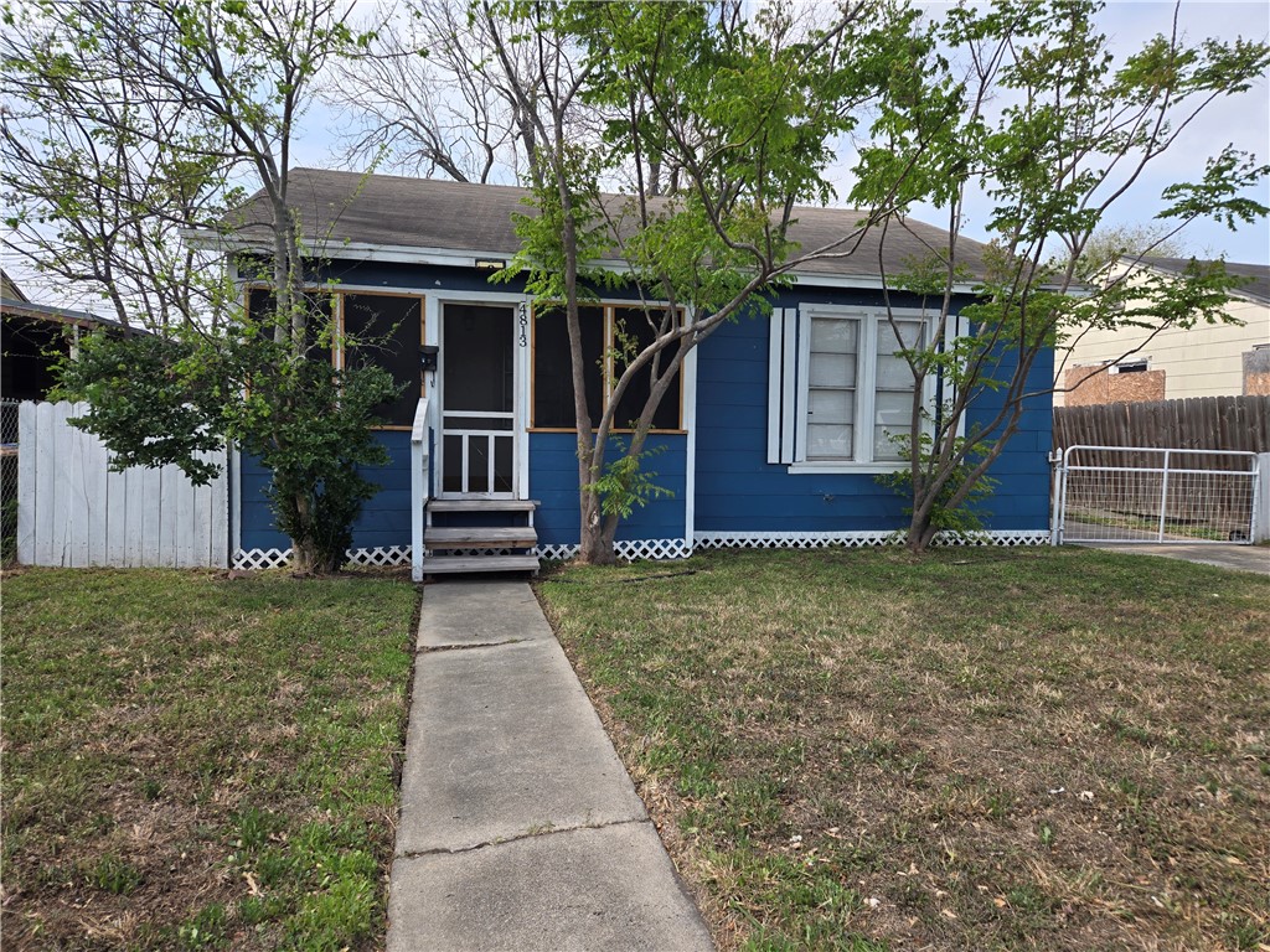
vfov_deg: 58.9
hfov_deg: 73.9
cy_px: 476
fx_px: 844
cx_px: 635
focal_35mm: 23
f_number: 1.8
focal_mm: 5.4
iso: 25
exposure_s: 1/1369
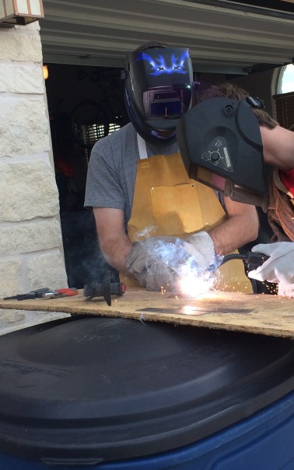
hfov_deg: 24.8
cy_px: 183
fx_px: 667
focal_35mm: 52
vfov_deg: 38.7
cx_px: 191
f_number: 2.2
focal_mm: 4.15
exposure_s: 1/387
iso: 32
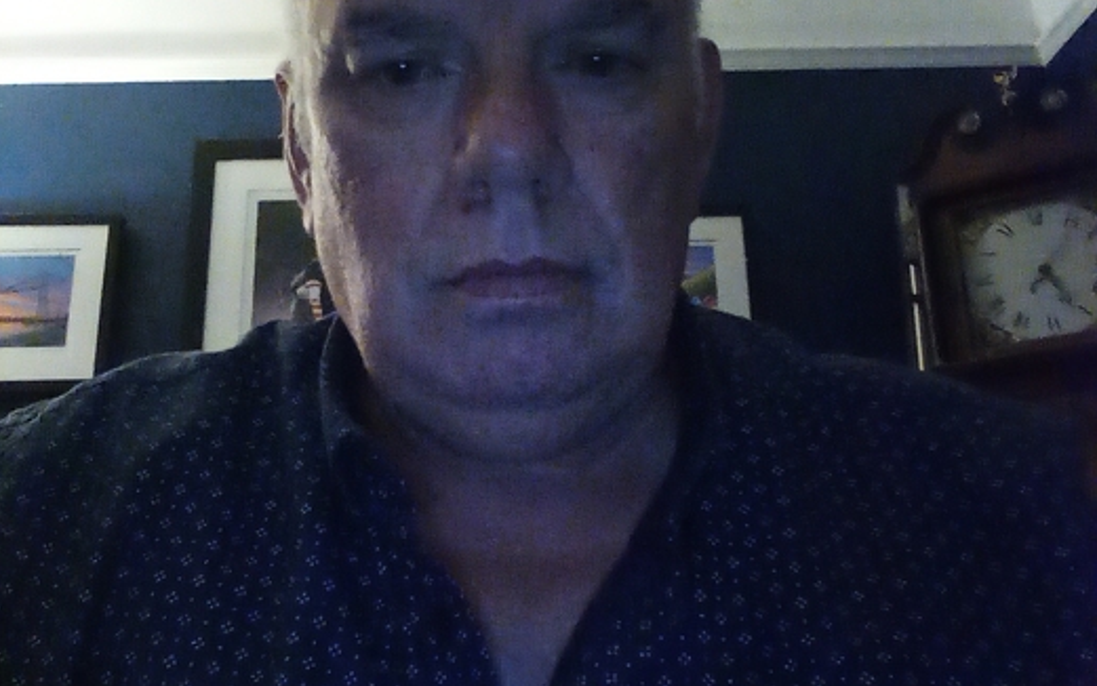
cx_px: 546
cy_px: 368
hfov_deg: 52.7
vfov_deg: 34.4
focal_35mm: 37
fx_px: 1107
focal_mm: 2.01
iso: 1200
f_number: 2.4
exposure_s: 1/10
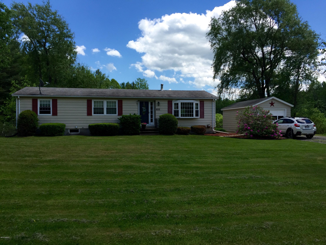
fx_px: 273
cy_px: 122
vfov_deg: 48.2
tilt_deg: +0.3
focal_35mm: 29
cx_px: 163
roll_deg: +0.4
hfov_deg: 61.7
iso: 32
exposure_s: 1/1799
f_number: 2.2
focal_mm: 4.15
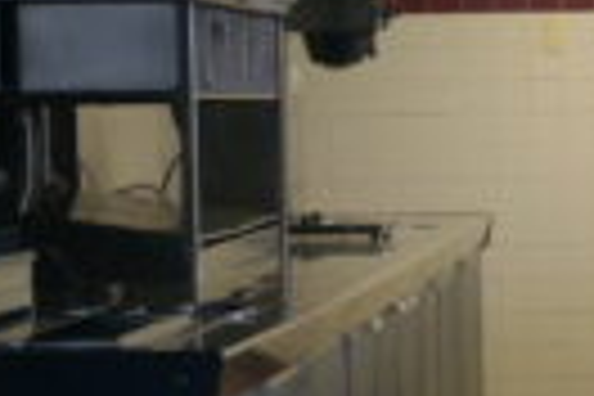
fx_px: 2887
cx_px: 657
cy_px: 297
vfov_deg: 7.8
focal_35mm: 175
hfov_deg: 11.6
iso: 1600
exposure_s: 1/40
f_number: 3.5
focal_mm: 20
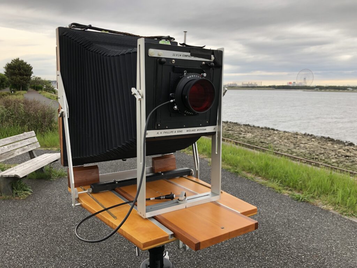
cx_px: 178
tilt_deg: -8.5
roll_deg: +0.2
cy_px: 134
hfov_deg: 63.4
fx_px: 289
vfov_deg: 49.7
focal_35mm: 28
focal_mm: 4
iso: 20
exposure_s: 1/130
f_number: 1.8
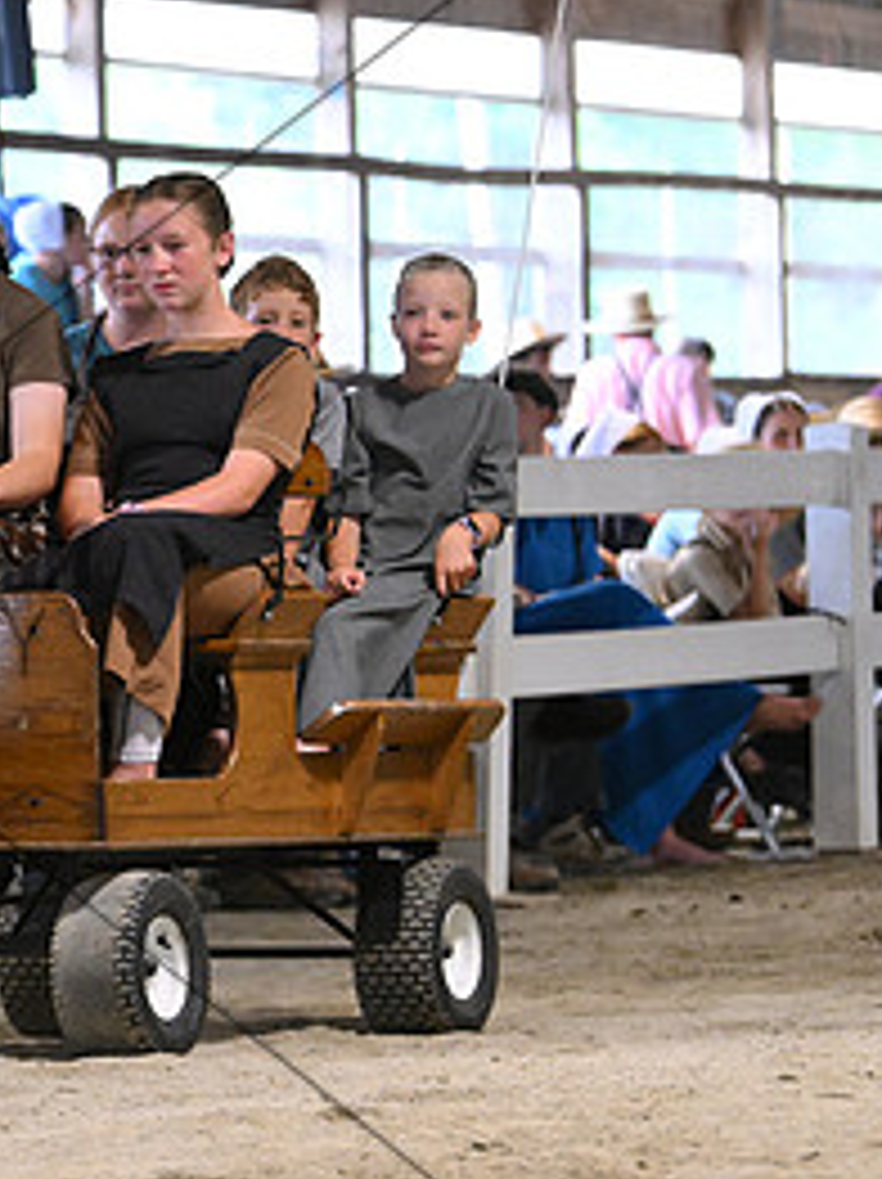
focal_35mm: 277
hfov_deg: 5.3
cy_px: 592
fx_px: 9426
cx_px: -297
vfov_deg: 7.2
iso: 6400
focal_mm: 130
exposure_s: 1/487
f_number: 4.5
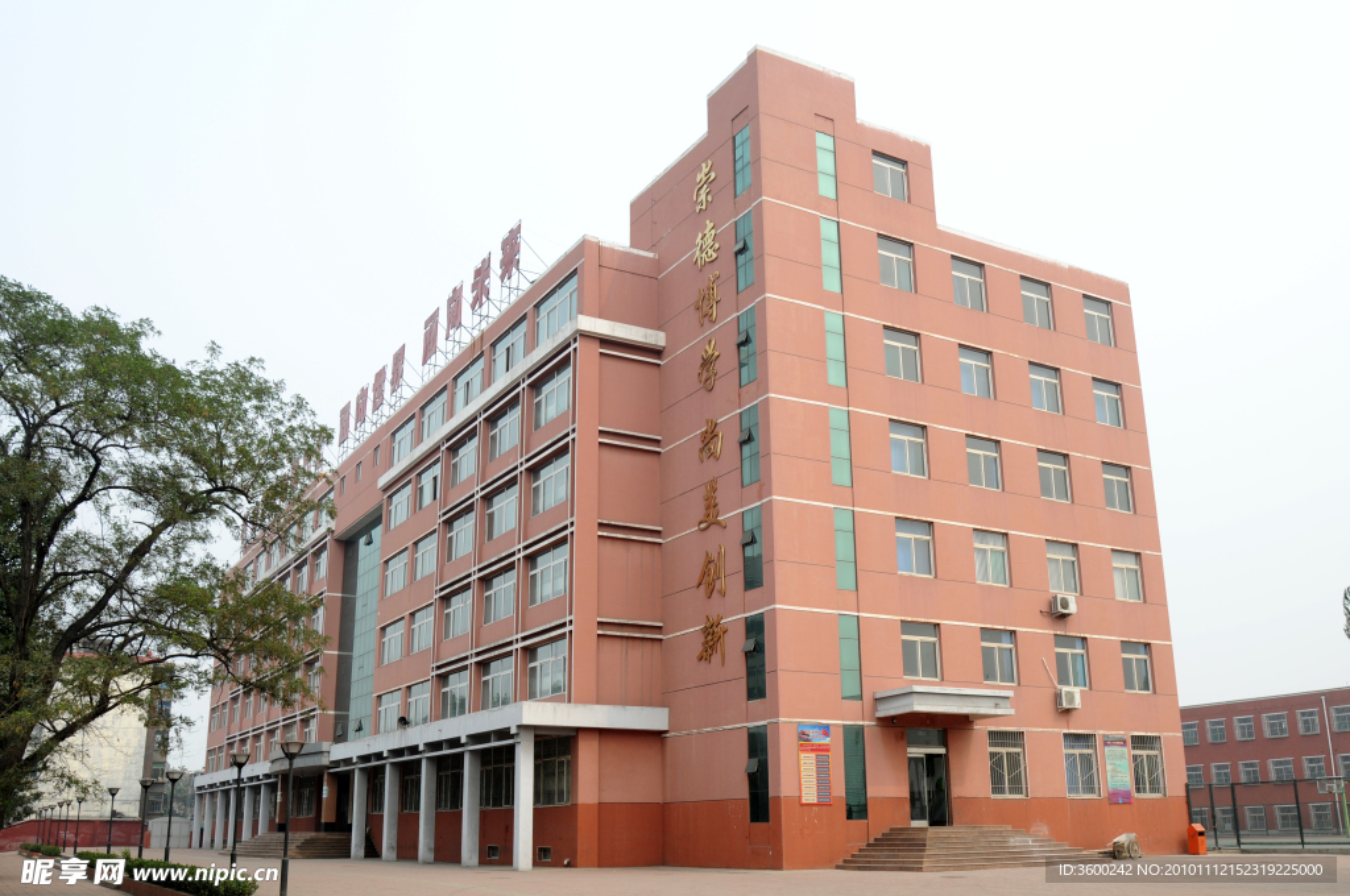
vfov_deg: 39.9
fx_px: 1236
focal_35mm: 33
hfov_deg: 57.3
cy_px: 448
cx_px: 675
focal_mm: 22
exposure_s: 1/250
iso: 200
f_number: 8
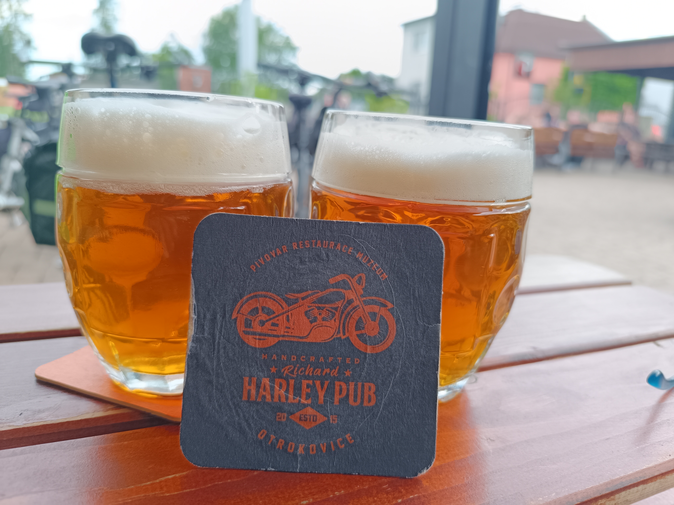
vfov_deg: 56.8
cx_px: 337
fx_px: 467
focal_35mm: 24
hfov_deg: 71.6
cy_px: 252
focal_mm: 6.14
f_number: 1.65
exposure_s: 1/100
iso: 174
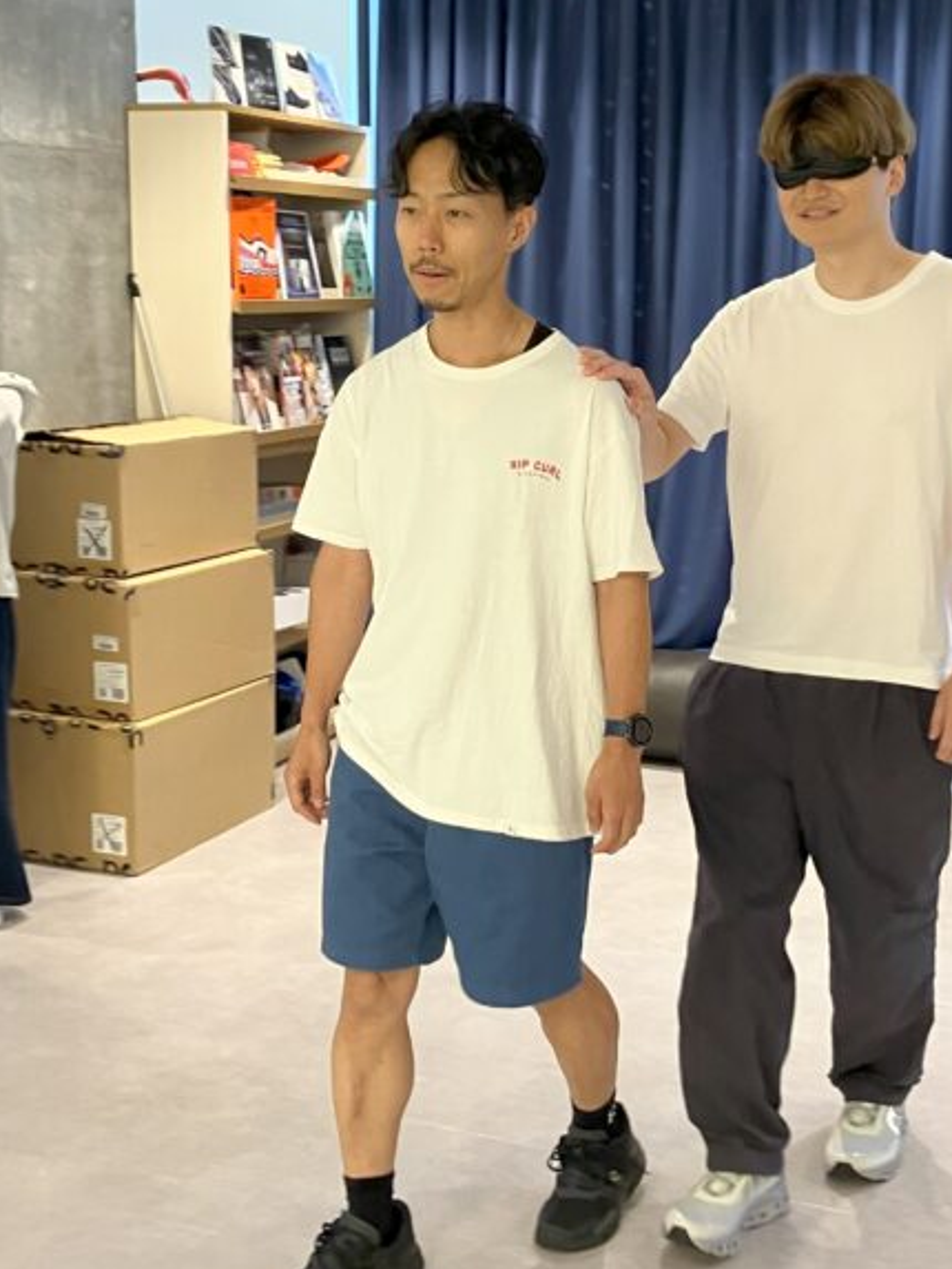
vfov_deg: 38.2
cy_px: 582
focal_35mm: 50
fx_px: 1833
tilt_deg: -6.8
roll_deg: -0.8
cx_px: 584
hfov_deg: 29.0
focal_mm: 3.99
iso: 125
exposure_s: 1/50
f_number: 1.8
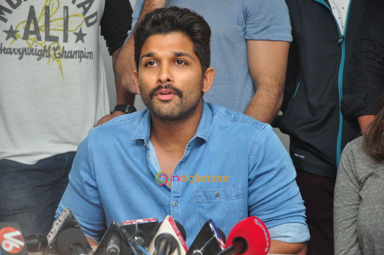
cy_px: 128
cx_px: 192
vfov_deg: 11.4
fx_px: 1279
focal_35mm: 120
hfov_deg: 17.1
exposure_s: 1/125
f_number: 5.6
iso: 1600
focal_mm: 80
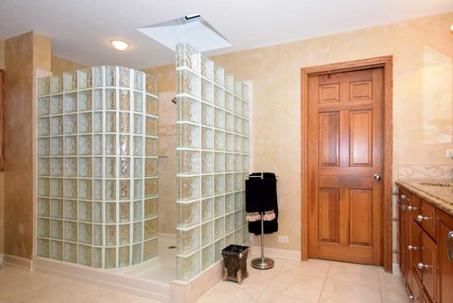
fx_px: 268
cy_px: 167
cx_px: 254
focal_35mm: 21
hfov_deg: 80.0
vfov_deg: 58.7
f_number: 6.3
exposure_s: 1/60
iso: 500
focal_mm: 11.5
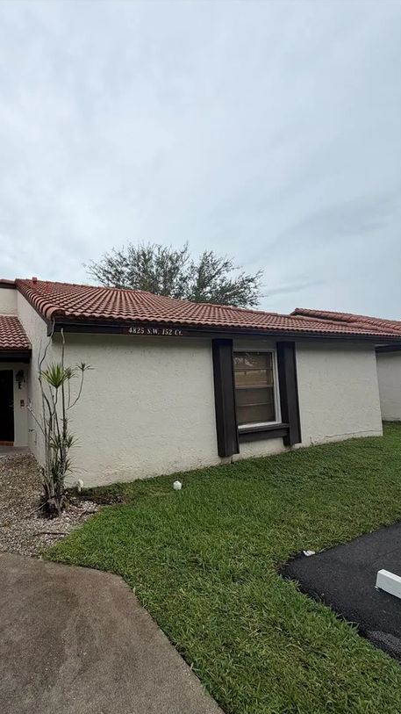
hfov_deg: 64.9
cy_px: 373
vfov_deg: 99.3
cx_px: 126
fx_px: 303
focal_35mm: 16
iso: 25
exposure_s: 1/770
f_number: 2.2
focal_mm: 2.22
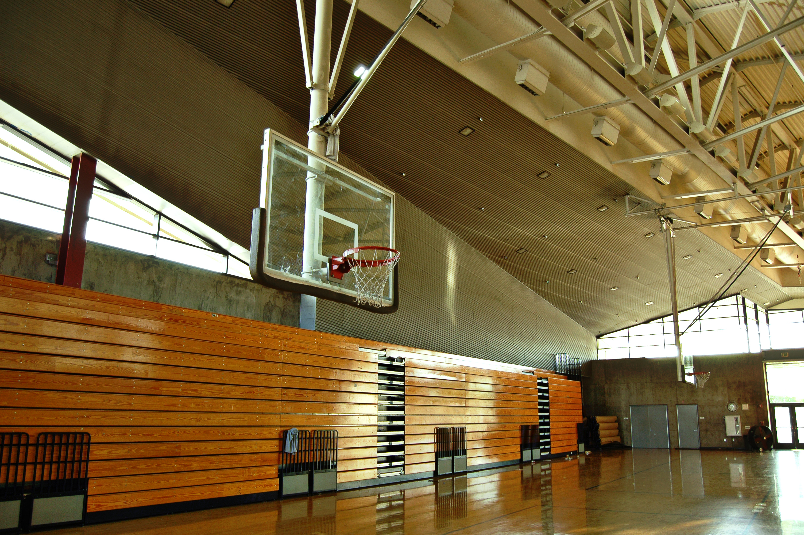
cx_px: 402
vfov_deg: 47.8
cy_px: 268
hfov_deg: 67.4
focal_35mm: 27
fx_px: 602
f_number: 3.5
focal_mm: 18
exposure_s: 1/40
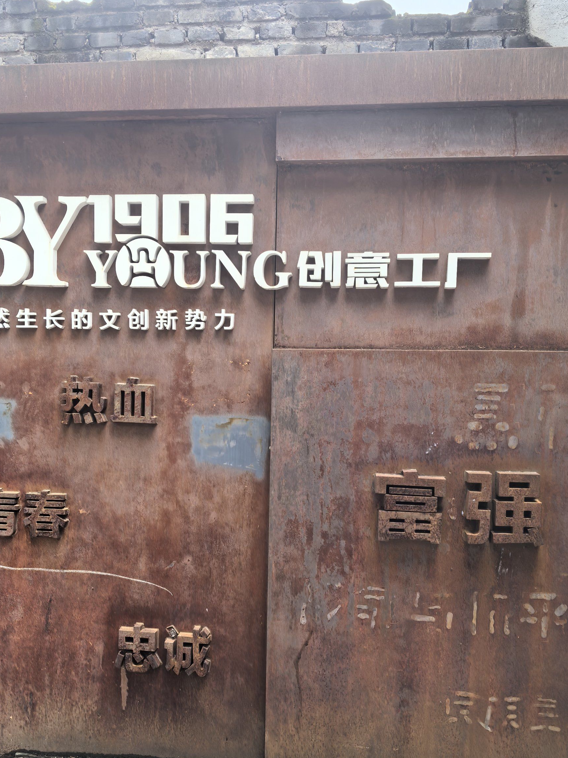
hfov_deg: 44.2
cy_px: 420
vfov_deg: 56.7
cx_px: 280
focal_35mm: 32
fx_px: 700
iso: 50
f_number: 2
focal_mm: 6.35
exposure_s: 1/120
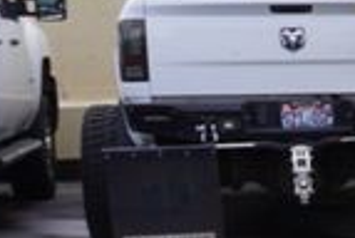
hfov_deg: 6.9
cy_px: 397
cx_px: 1194
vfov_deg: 5.3
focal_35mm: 257
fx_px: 2540
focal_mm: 24
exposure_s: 1/125
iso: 100
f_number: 8
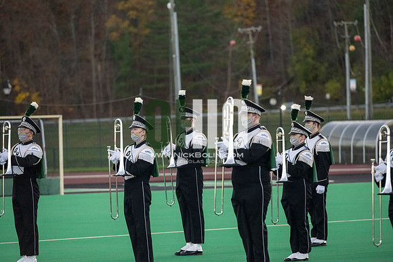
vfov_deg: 6.9
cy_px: 131
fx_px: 2184
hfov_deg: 10.3
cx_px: 196
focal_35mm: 200
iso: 5000
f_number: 4.5
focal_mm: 200
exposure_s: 1/5000
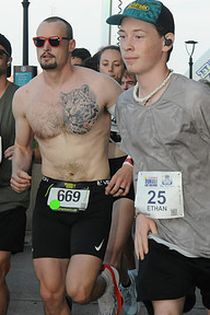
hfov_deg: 9.4
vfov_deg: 14.1
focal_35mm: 145
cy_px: 201
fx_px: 1269
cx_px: 179
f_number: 14
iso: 800
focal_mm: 48
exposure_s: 1/250
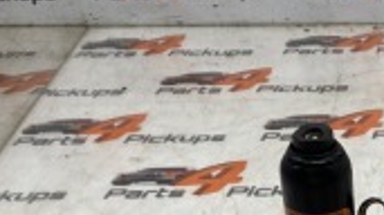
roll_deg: +0.7
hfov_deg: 24.3
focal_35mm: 83
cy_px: 393
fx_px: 845
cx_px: 395
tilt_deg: -41.4
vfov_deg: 13.1
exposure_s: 1/163
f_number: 1.8
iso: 32
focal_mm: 4.25
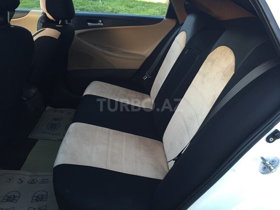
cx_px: 140
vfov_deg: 48.2
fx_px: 235
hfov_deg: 61.7
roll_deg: -3.9
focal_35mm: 29
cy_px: 105
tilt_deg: -25.3
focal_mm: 4.15
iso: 160
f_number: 2.2
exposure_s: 1/33
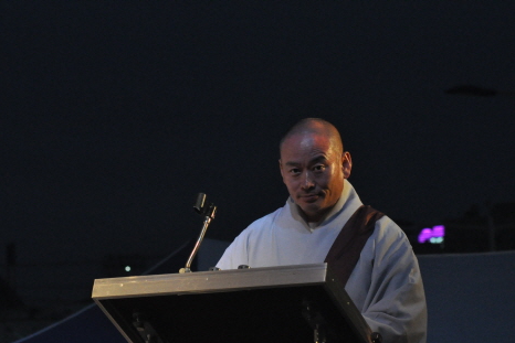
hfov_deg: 14.2
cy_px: 226
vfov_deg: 9.5
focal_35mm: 144
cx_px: 228
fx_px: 2061
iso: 2500
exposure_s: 1/640
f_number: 5.6
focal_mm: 70
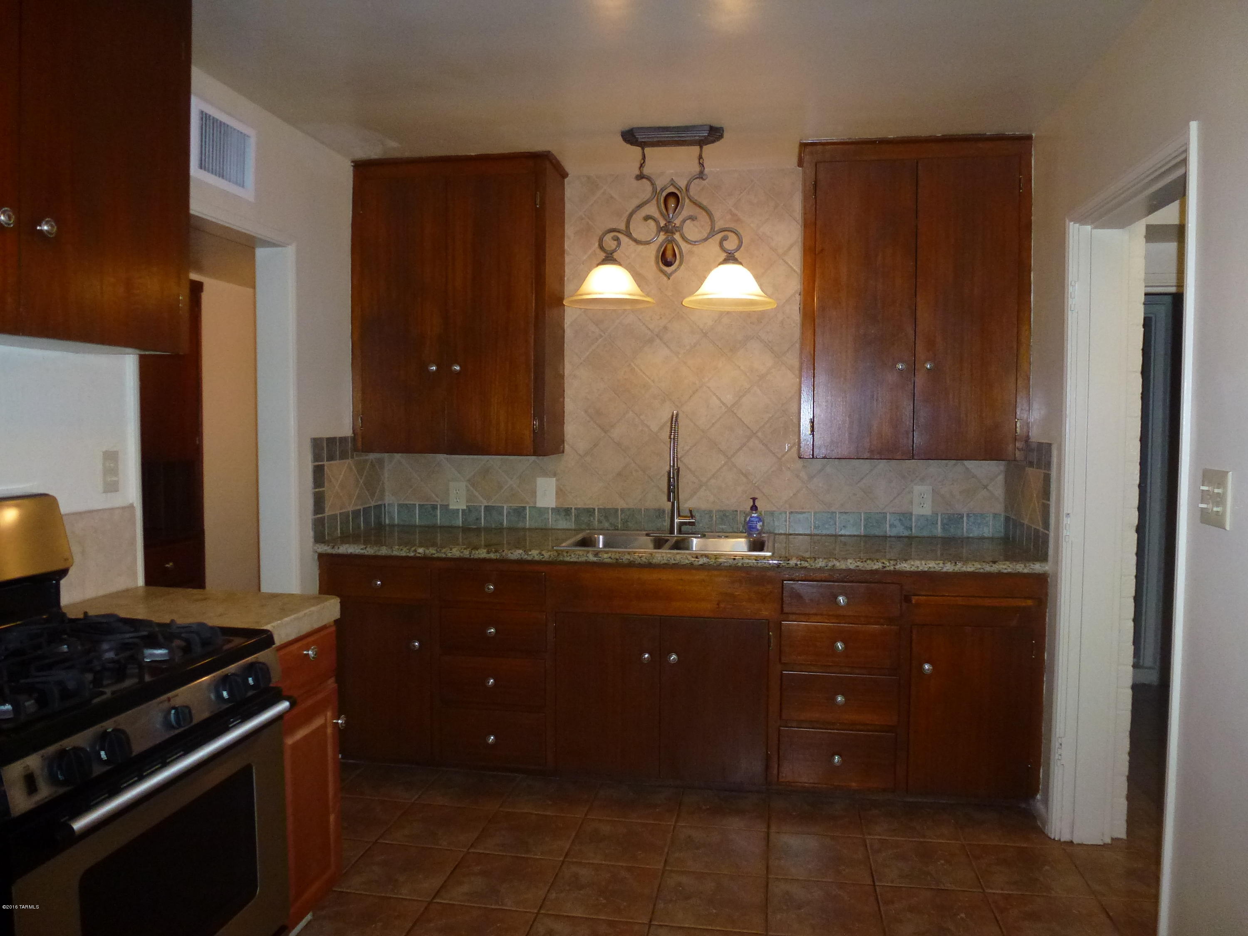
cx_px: 624
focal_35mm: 24
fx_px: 865
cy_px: 468
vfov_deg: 56.8
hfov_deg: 71.6
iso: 320
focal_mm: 4.3
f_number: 3.3
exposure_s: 1/60
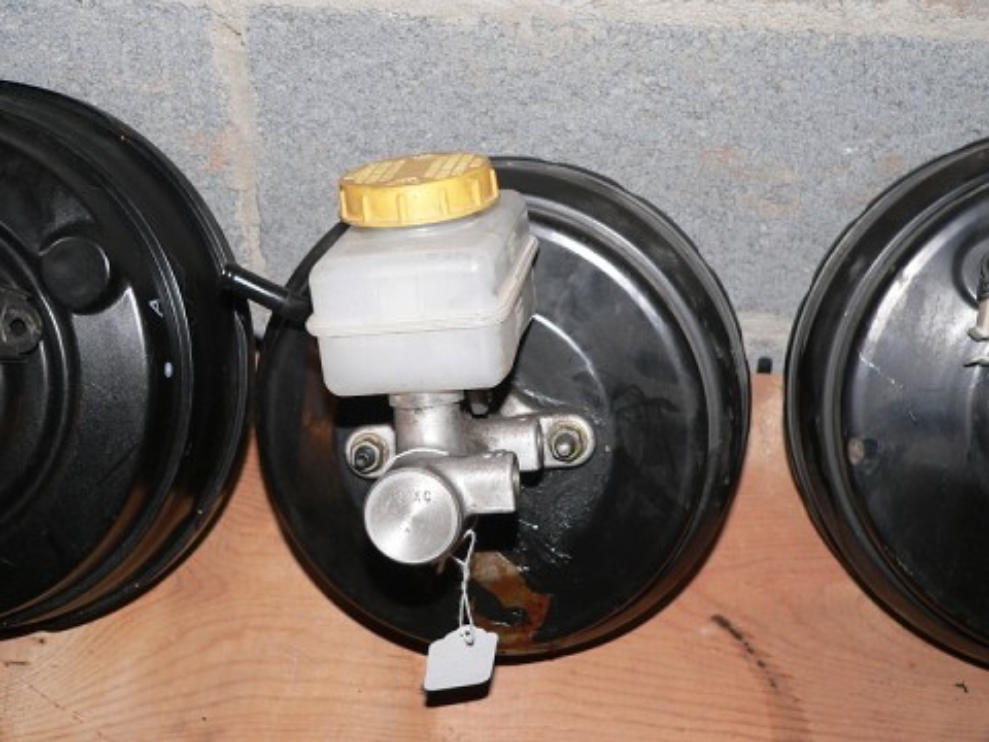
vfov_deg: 26.6
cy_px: 371
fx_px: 1571
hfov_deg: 34.9
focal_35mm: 55
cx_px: 494
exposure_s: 1/60
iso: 100
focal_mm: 9.1
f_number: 2.8
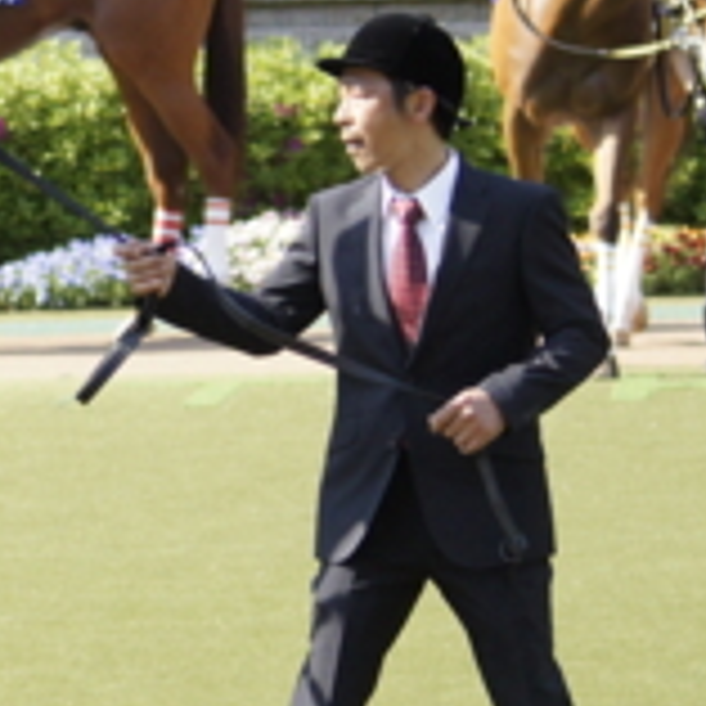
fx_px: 7845
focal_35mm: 340
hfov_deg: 5.1
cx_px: -148
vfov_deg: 5.2
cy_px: 245
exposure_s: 1/3200
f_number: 4
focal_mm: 70
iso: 1000
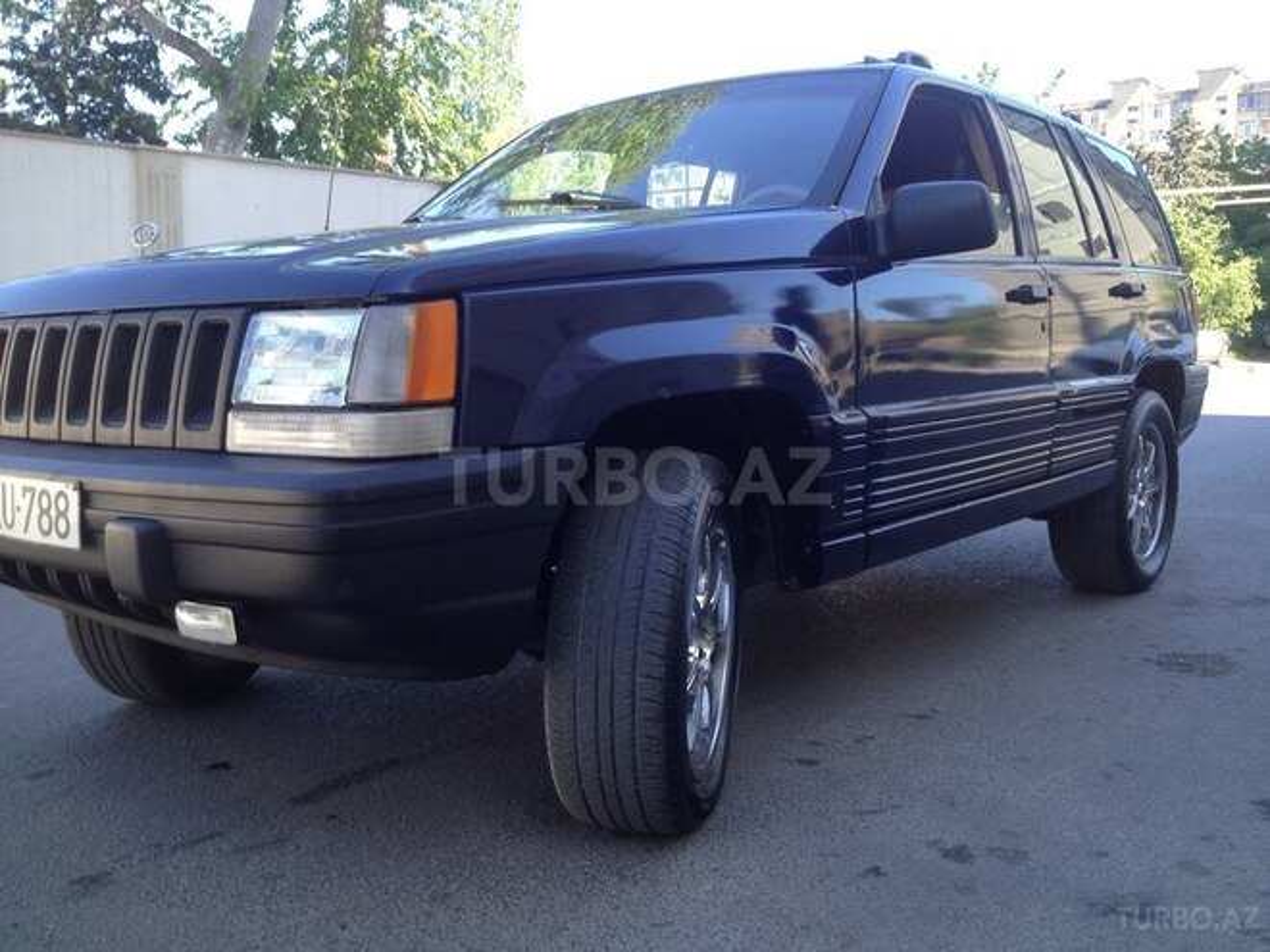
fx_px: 1284
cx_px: 635
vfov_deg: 40.7
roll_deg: +1.6
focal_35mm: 35
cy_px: 476
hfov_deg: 52.6
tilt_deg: -7.4
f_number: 2.4
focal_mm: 4.28
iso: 50
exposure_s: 1/189
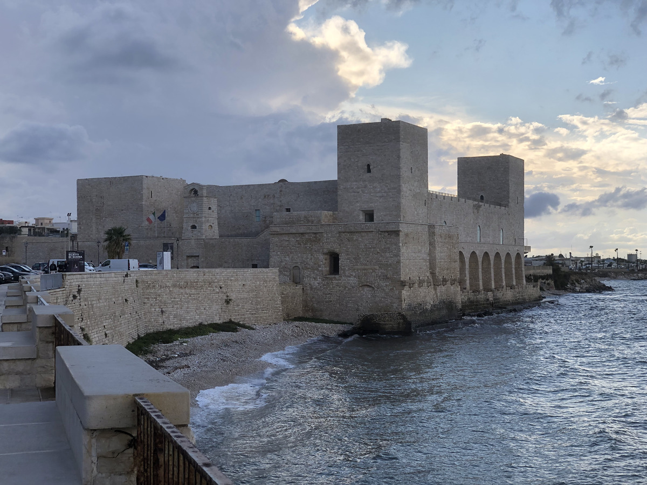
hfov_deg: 36.8
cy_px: 242
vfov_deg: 28.0
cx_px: 324
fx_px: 972
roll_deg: +1.3
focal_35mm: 52
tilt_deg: +1.6
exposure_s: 1/783
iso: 16
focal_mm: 6
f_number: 2.4
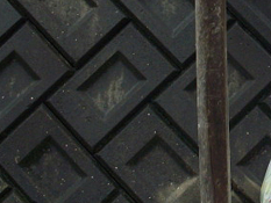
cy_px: -65
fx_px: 1057
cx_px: 354
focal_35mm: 135
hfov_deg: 14.0
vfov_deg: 10.7
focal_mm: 6.2
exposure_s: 1/200
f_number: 2.8
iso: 80
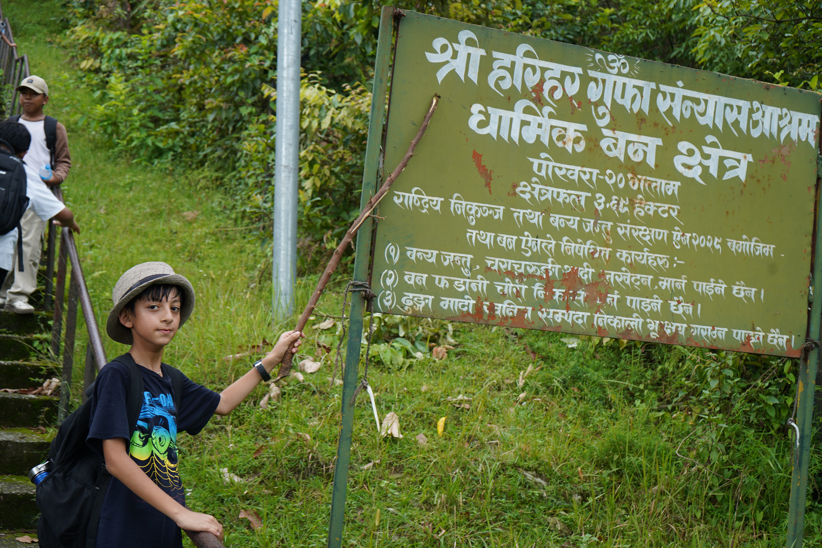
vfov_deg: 28.6
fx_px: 1073
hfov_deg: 41.9
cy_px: 274
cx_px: 411
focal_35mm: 47
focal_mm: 47
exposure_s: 1/80
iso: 100
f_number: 5.6
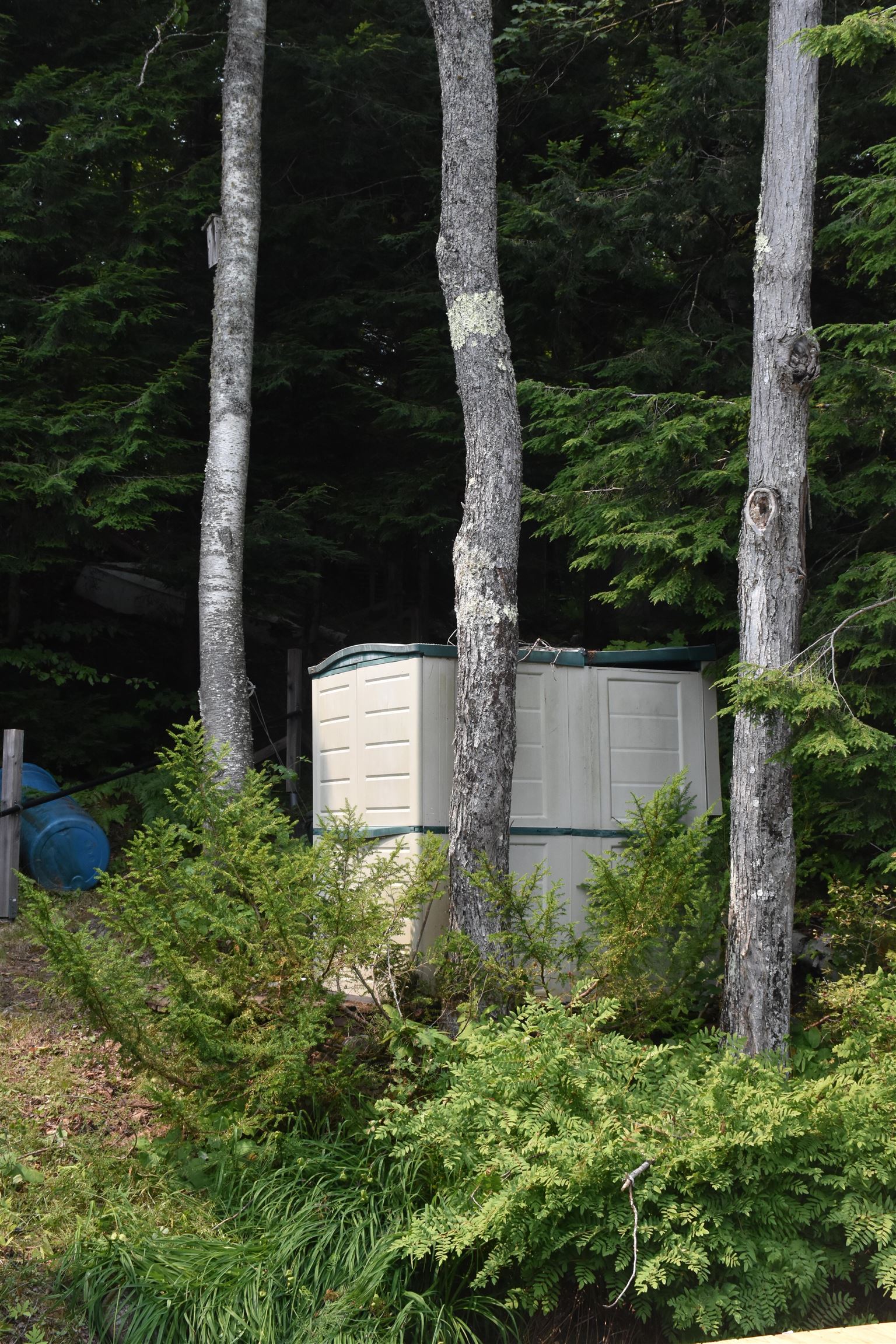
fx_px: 1792
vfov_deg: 41.1
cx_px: 448
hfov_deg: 28.1
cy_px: 672
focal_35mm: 48
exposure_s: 1/250
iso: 800
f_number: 8
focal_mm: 32
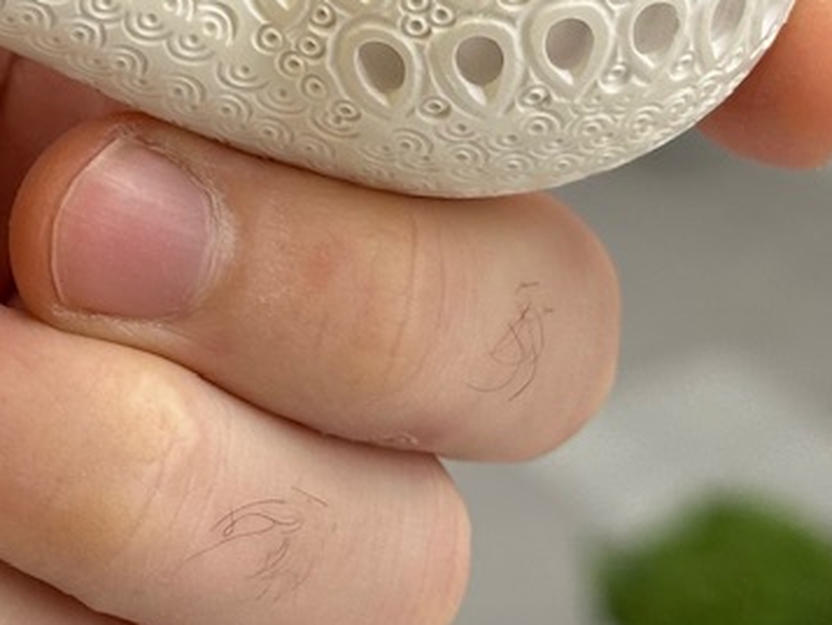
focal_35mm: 172
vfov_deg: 8.4
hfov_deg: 11.2
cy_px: -392
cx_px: -193
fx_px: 4135
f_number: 1.78
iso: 64
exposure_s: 1/236
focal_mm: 6.86
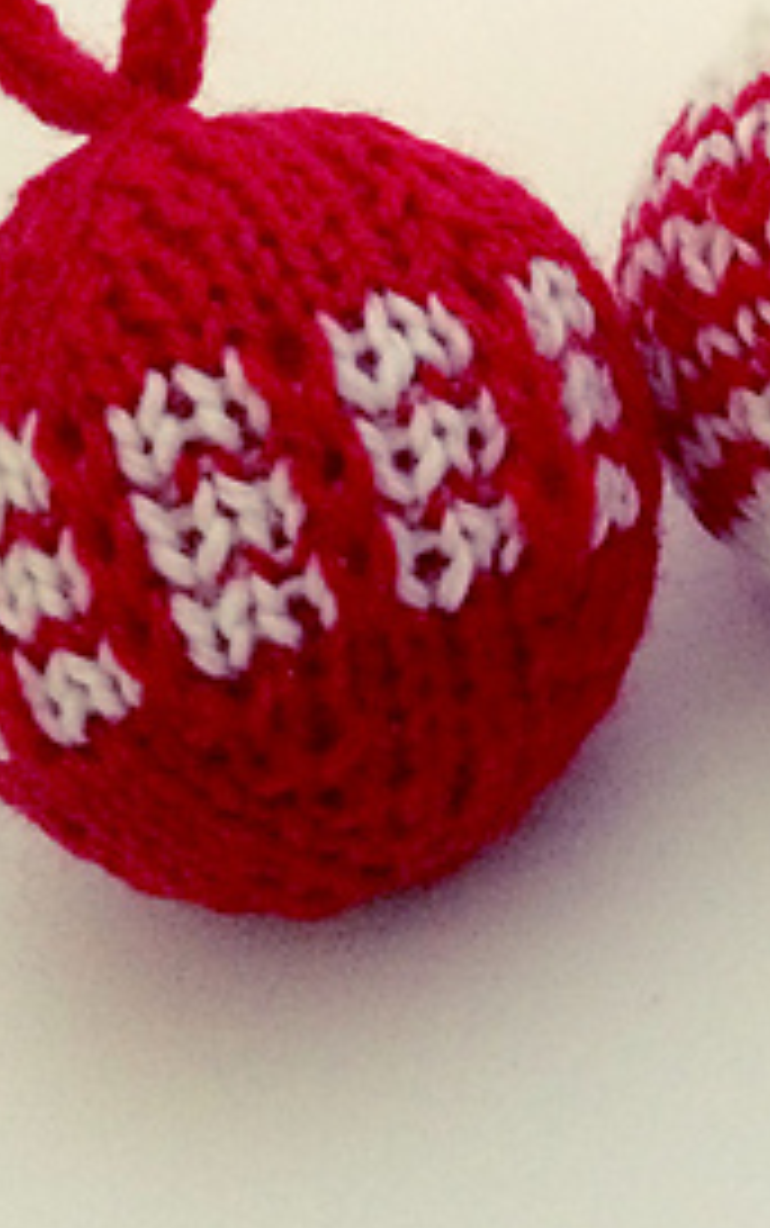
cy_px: 121
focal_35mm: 72
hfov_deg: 17.0
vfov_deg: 27.5
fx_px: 2414
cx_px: 1022
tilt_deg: -33.0
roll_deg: +3.1
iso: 320
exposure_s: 1/30
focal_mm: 4.15
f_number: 2.2
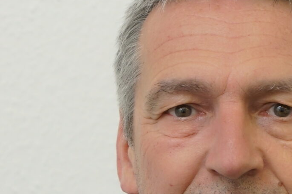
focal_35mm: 261
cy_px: 152
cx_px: 204
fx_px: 2117
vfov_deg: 5.3
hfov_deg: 7.9
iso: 800
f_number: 4
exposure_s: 1/160
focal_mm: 70
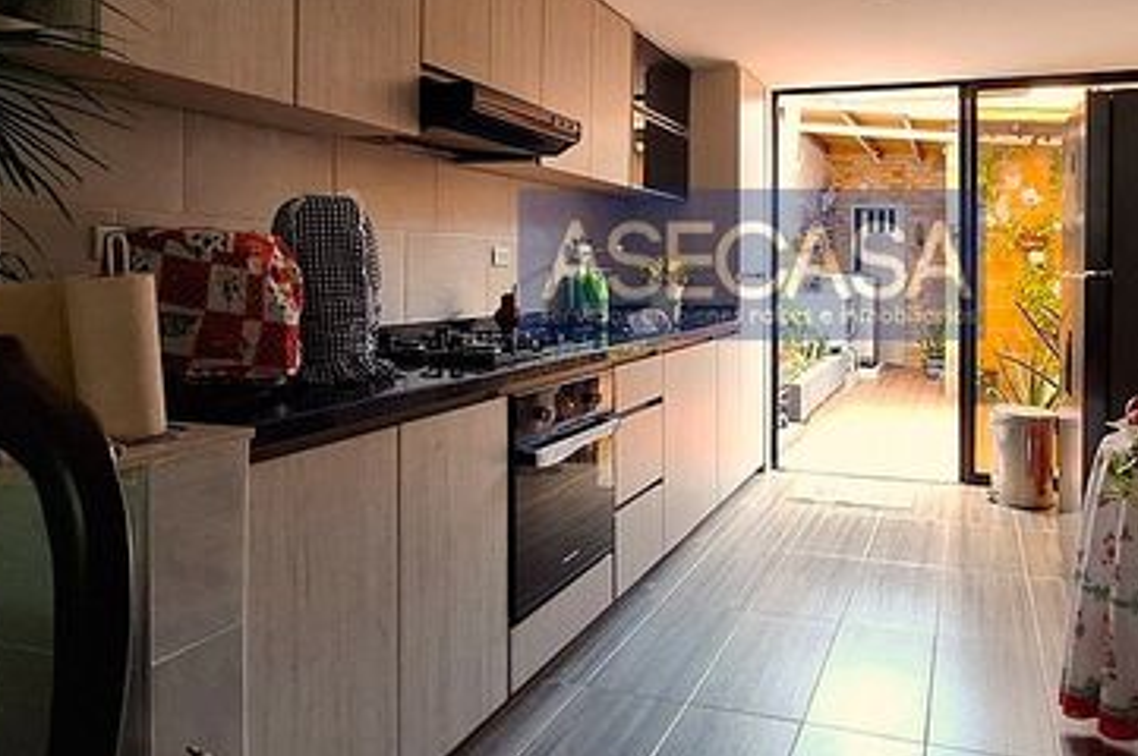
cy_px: 265
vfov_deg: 50.5
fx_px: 790
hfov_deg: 69.7
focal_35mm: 25
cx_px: 752
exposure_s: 1/40
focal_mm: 1.74
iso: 80
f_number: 2.2
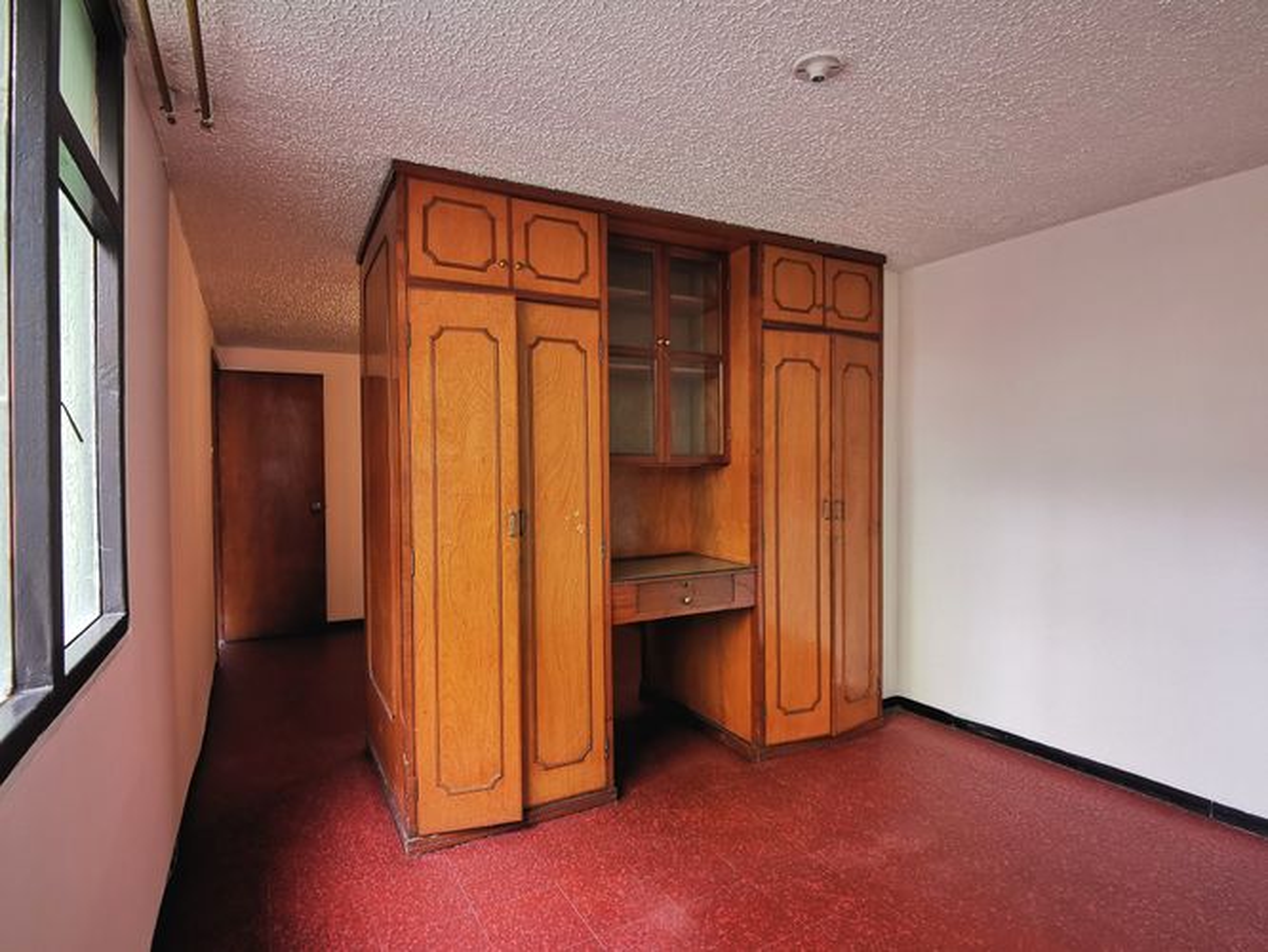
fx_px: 623
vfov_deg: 74.8
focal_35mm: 17
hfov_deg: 91.0
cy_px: 476
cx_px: 634
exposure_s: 1/50
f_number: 2.2
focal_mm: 2.26
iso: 250
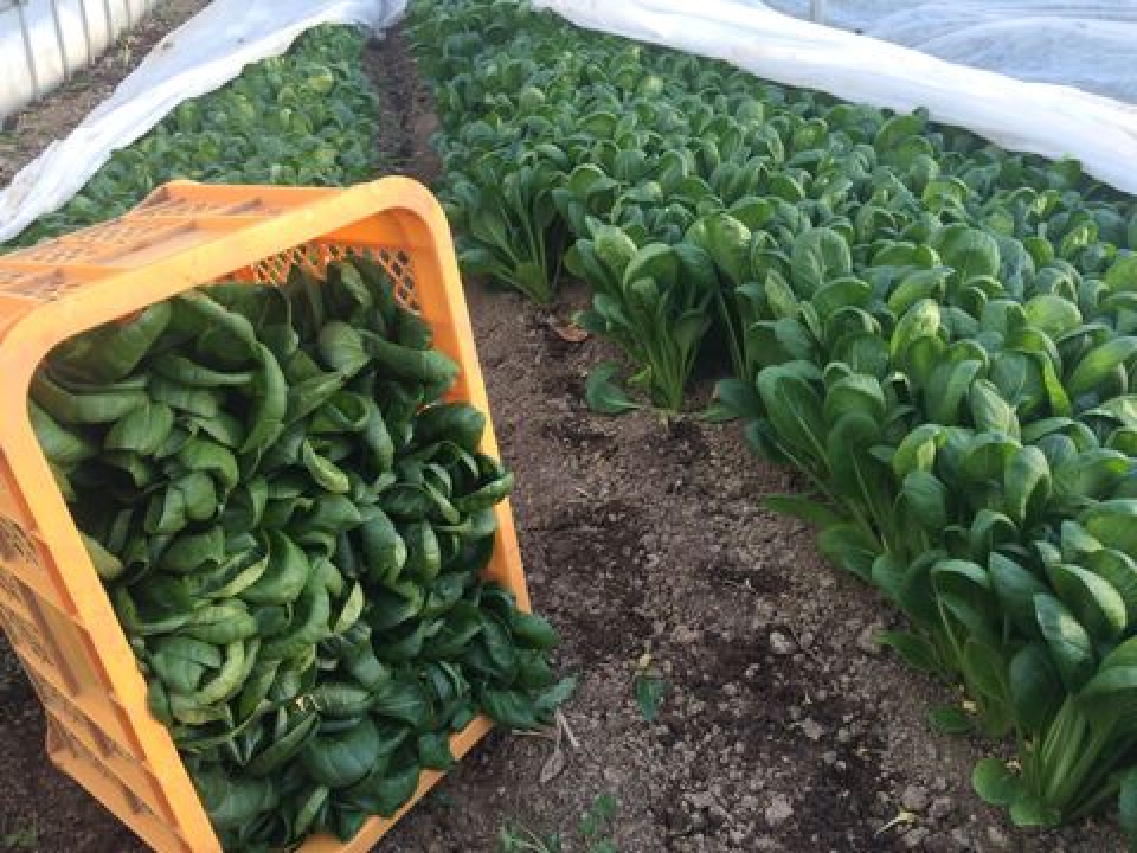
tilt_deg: -32.3
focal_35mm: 29
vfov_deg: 48.2
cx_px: 568
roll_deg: +5.2
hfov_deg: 61.7
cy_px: 426
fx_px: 953
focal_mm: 4.15
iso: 32
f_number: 2.2
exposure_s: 1/222
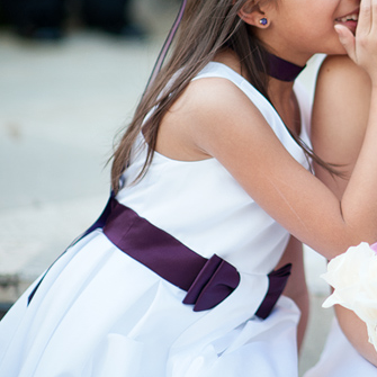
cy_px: 59
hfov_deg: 8.9
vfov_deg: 9.0
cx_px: 461
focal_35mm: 194
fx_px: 2390
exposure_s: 1/320
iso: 400
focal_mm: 85
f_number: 1.4
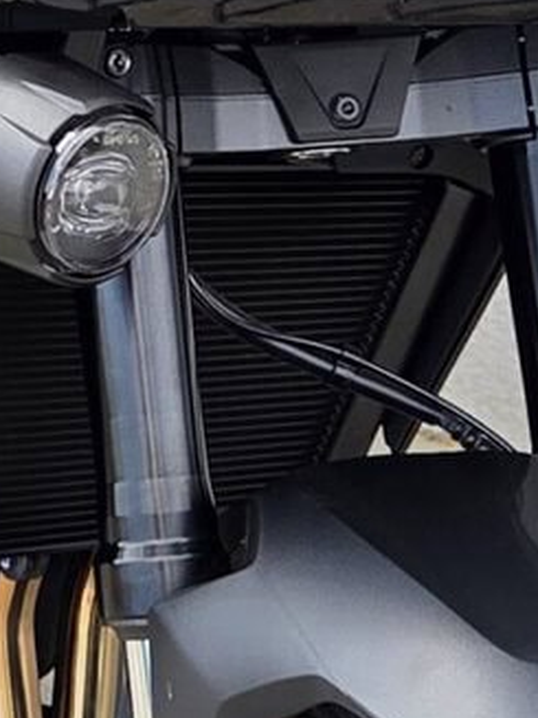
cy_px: 26
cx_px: -141
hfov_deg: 10.1
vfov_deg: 13.5
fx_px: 2986
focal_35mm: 144
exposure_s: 1/852
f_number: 1.8
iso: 80
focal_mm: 5.4
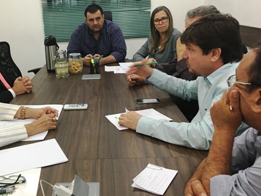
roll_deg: +3.3
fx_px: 294
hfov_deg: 47.2
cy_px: 93
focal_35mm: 39
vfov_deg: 36.8
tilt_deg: -14.7
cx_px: 92
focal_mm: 4.15
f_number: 2.2
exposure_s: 1/30
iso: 125
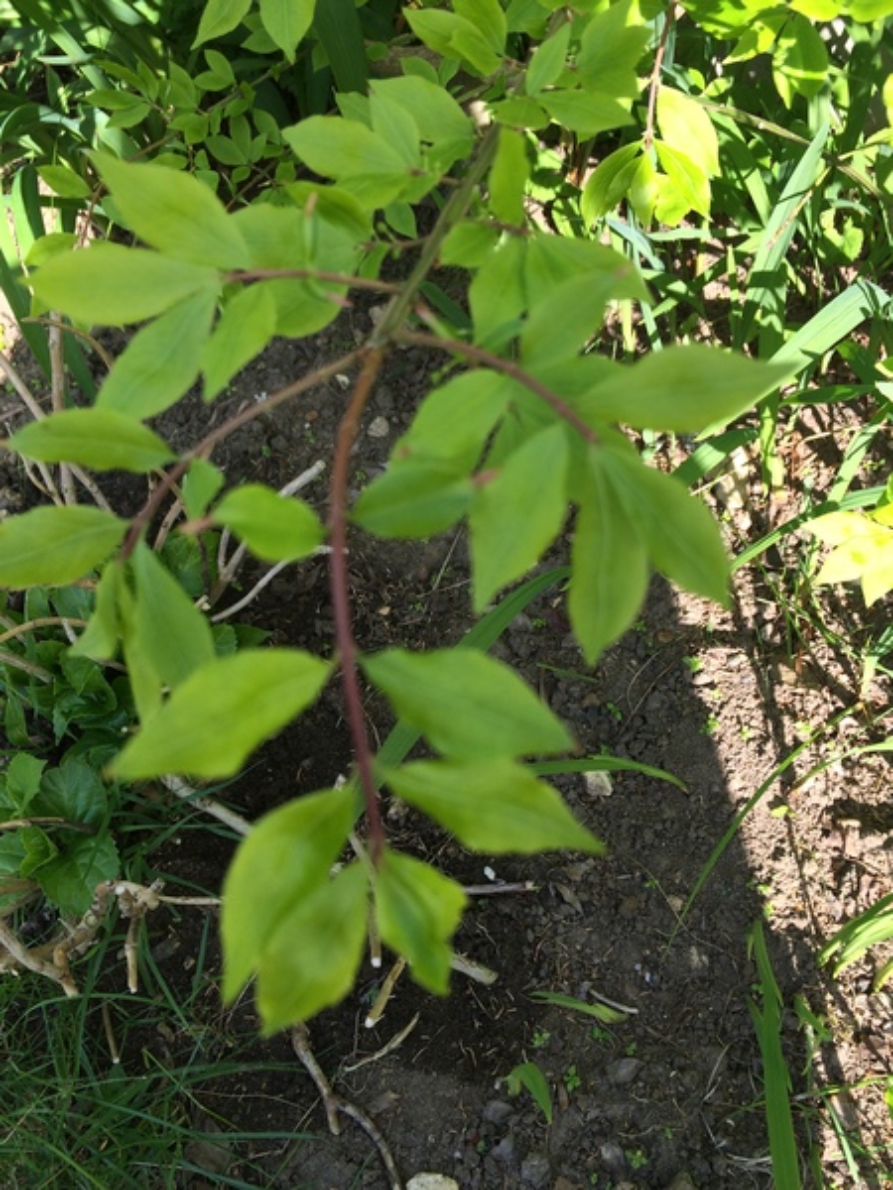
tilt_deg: -56.4
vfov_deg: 61.7
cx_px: 446
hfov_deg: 48.2
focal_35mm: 29
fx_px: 997
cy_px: 595
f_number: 2.2
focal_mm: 4.15
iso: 32
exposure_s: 1/402
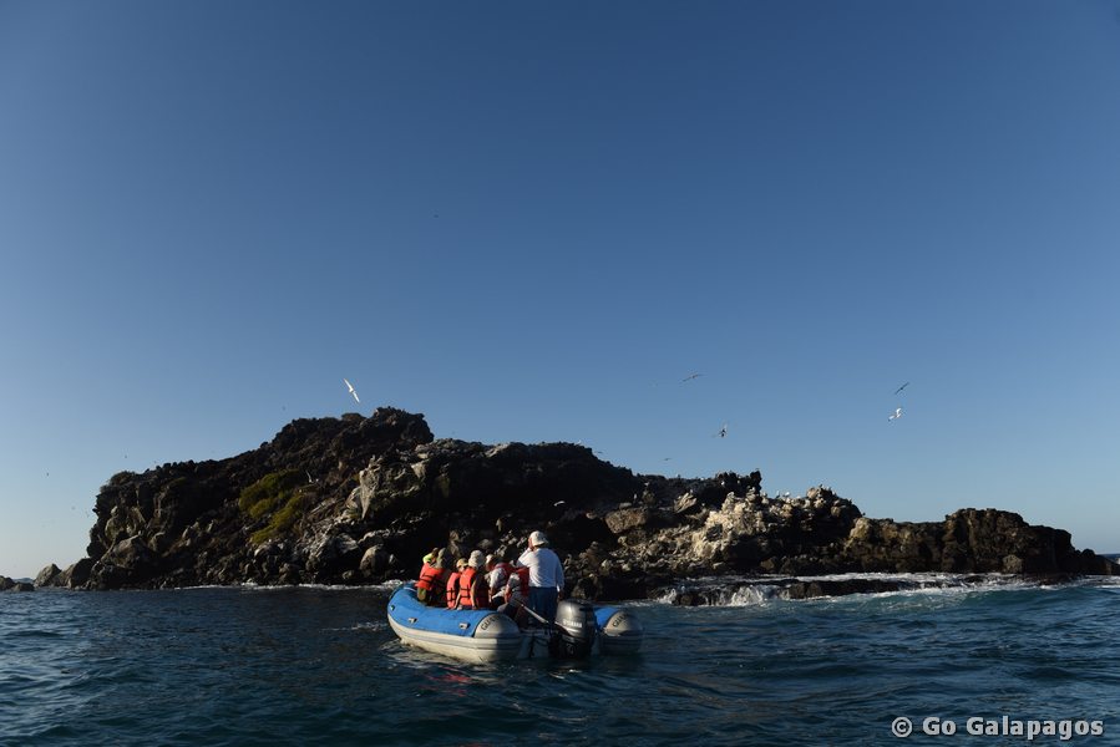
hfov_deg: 73.7
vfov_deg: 53.2
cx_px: 560
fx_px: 747
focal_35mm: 24
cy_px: 374
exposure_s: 1/320
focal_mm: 24
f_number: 7.1
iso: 64
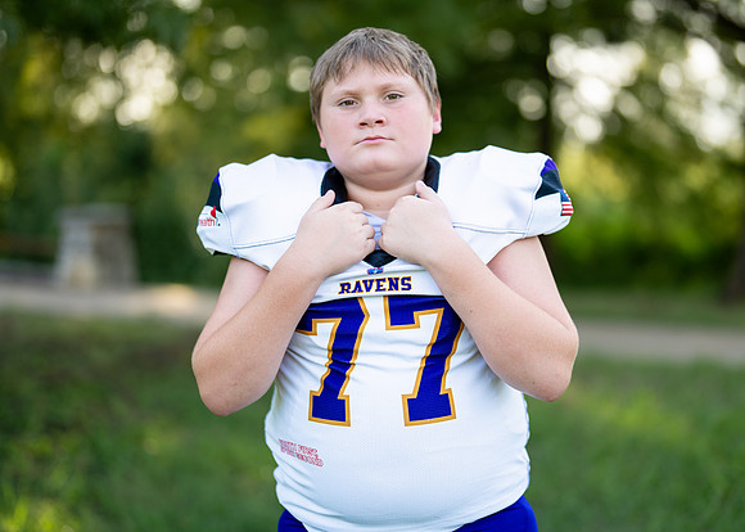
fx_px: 1362
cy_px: 245
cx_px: 408
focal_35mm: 64
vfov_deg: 22.1
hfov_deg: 30.6
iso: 100
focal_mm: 50
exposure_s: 1/1250
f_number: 1.2
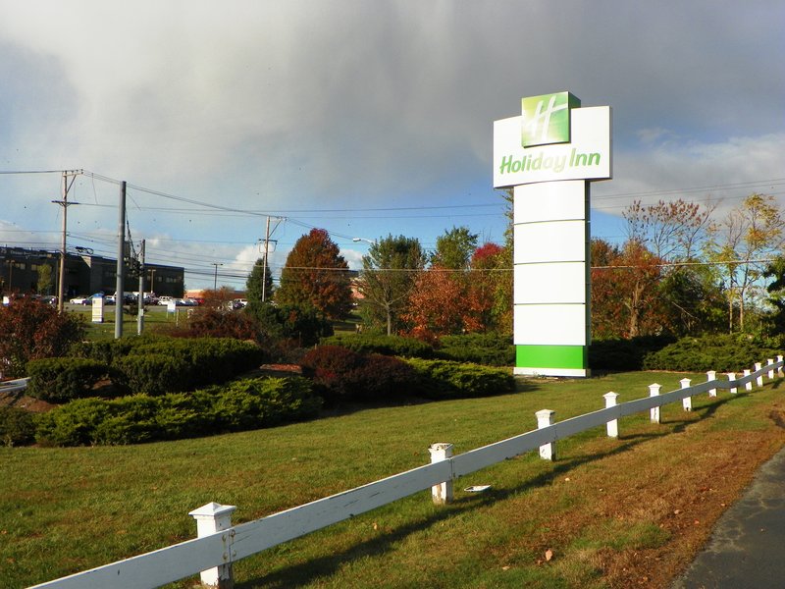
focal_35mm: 37
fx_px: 839
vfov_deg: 38.7
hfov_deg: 50.1
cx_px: 392
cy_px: 294
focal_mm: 6.6
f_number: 5.6
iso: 64
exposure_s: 1/640
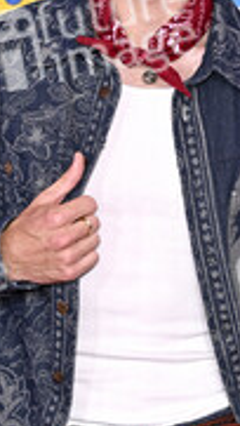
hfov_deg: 6.3
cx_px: 144
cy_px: 160
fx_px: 2192
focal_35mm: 194
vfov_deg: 11.1
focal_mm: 84
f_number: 6.3
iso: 1250
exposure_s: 1/250
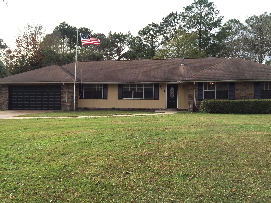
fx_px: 227
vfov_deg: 48.2
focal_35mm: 29
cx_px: 136
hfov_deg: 61.7
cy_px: 102
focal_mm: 4.15
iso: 32
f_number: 2.2
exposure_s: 1/842
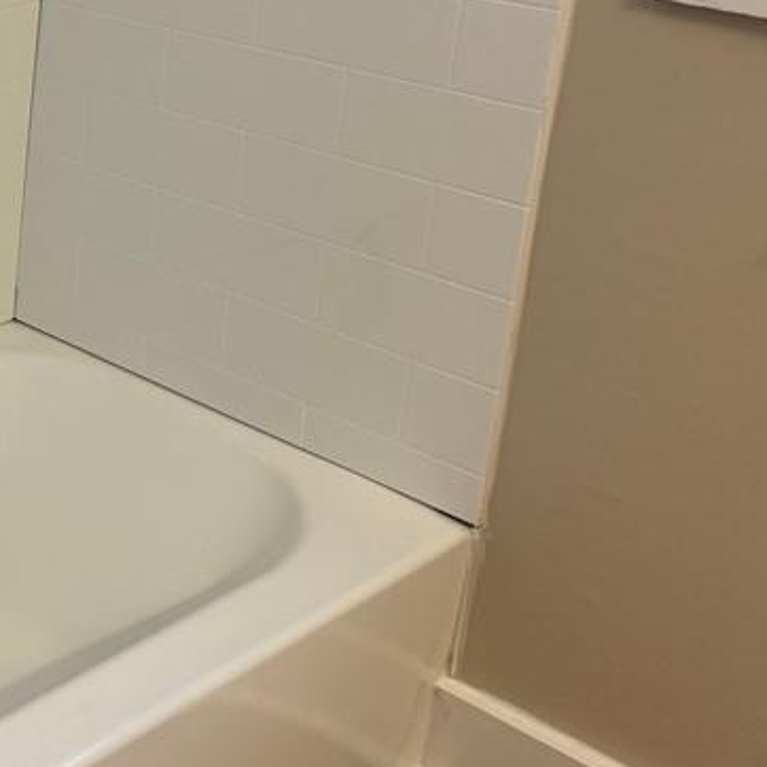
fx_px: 1629
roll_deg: -0.1
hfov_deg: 23.6
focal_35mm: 65
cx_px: -210
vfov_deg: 26.2
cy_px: 197
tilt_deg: -18.8
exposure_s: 1/60
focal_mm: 5.96
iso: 80
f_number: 1.6
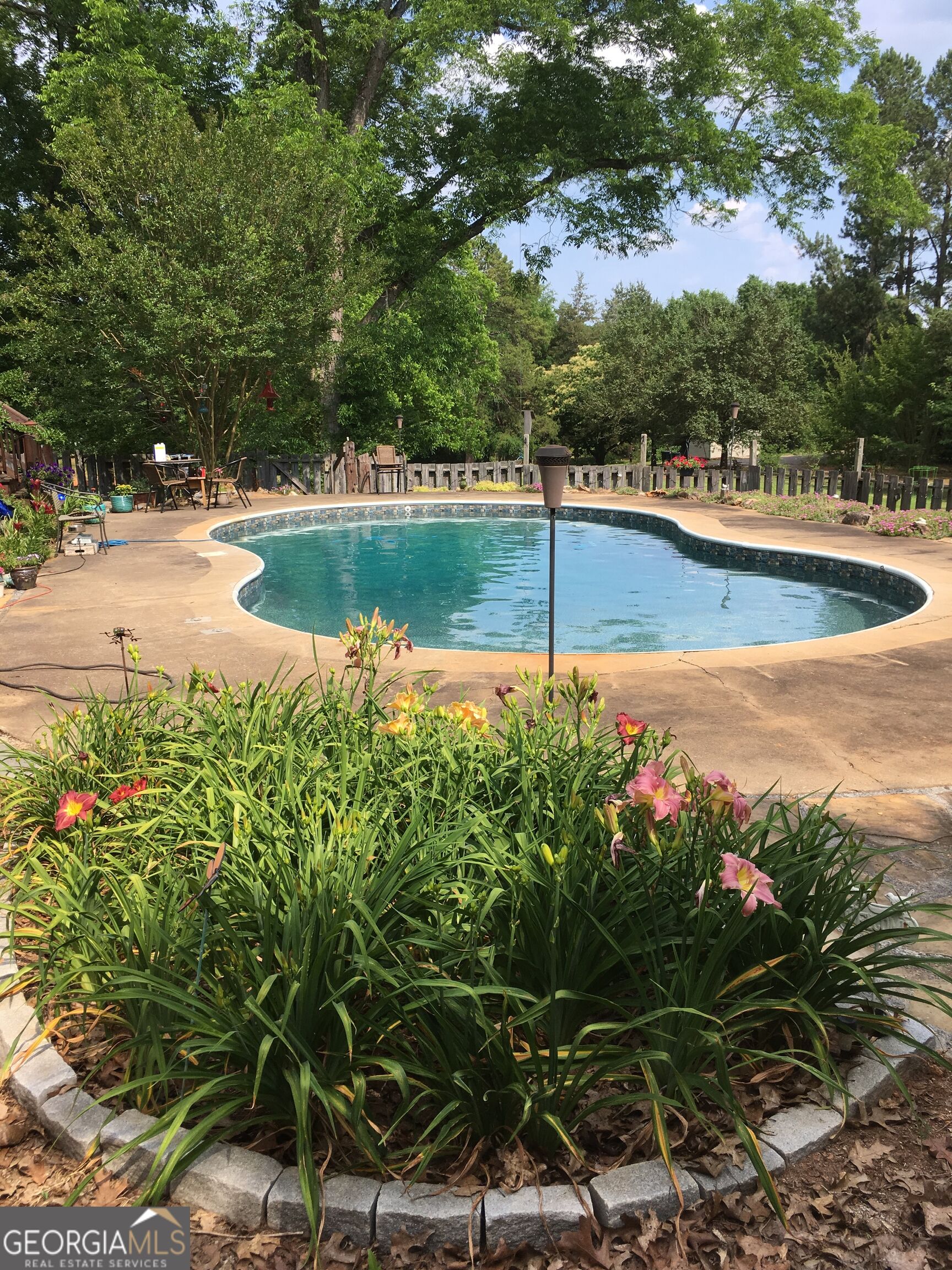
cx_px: 476
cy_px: 635
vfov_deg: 61.7
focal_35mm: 29
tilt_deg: -14.9
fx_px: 1063
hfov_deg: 48.2
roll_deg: -0.5
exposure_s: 1/769
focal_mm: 4.15
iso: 25
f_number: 2.2
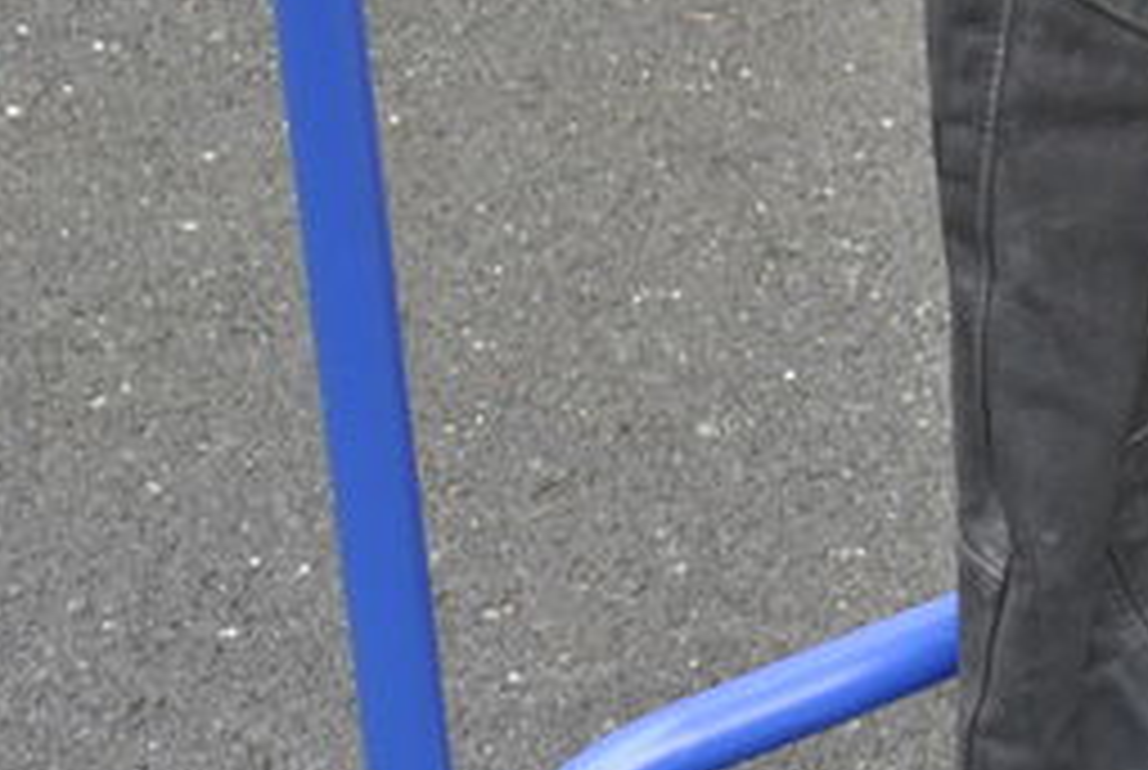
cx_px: 1850
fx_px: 6006
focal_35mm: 188
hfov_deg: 10.5
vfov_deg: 7.2
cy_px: -353
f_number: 4.8
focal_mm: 32
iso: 200
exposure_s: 1/60
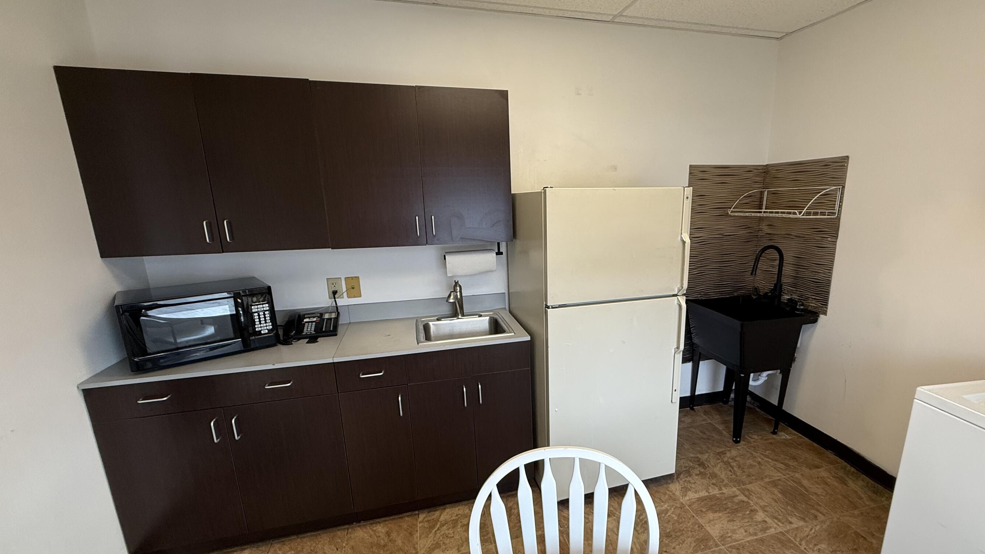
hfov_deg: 95.6
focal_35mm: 17
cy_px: 305
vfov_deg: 63.8
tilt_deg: -13.2
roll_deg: +1.4
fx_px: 444
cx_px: 544
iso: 160
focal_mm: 2.22
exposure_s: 1/120
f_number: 2.2
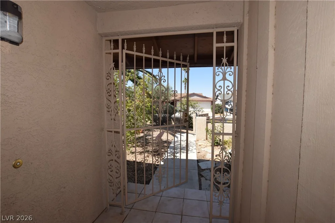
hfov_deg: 100.4
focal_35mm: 15
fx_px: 140
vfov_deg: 77.3
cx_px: 168
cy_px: 112
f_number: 8
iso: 100
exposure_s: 1/200
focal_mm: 10
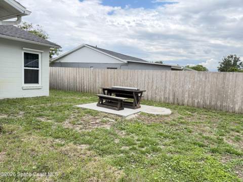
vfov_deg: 56.7
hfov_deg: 71.7
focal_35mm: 24
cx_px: 122
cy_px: 91
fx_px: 168
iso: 100
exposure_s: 1/1075
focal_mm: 6.76
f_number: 1.78
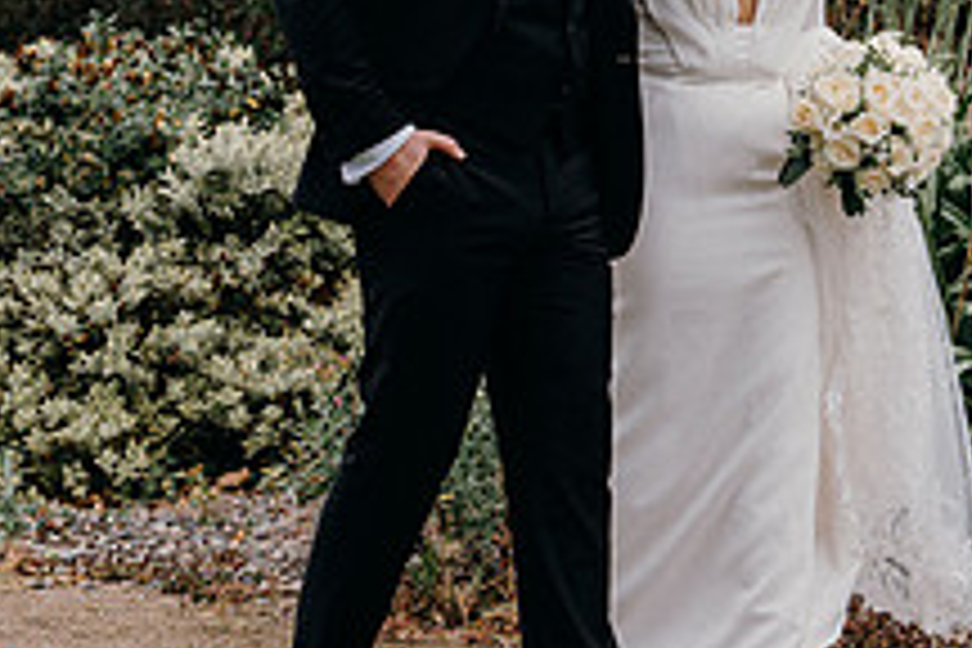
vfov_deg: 10.6
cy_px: 110
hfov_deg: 15.7
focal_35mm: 129
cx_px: 860
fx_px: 3483
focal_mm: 48
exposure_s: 1/250
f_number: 3.5
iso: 125
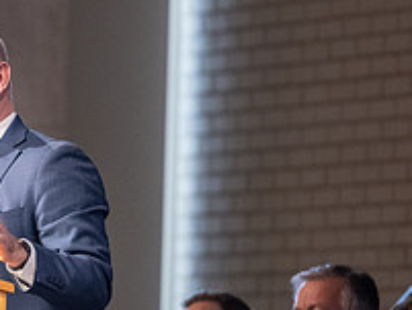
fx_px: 7836
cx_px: -90
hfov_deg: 3.0
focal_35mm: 658
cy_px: 139
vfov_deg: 2.3
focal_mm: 200
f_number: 2.8
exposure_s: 1/320
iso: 1600
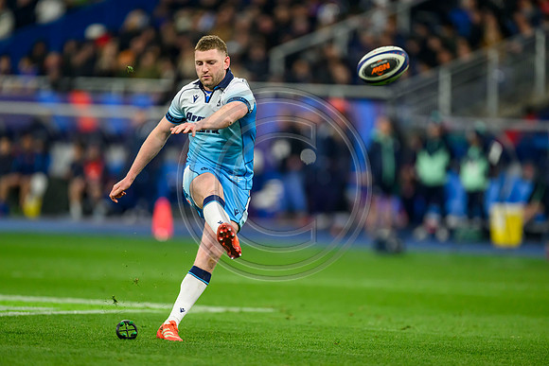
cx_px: 274
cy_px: 183
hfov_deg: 5.2
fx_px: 6101
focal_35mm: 400
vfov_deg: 3.4
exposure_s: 1/2500
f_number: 2.8
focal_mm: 400
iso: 3200
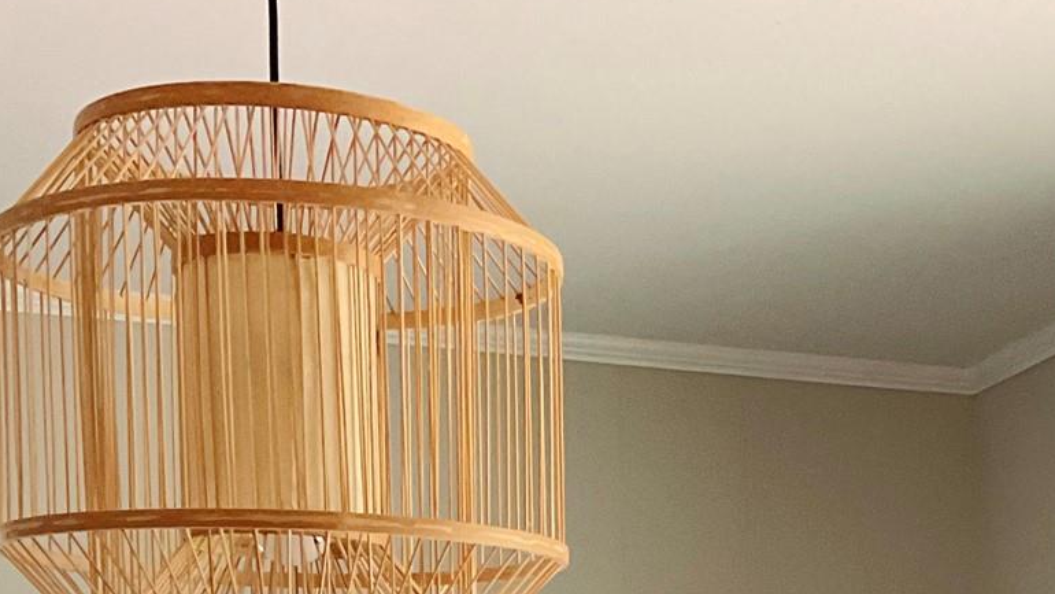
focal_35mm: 84
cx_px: 829
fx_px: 2350
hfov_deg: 24.9
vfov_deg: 13.1
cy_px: 1034
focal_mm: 3
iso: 80
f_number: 1.8
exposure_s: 1/60
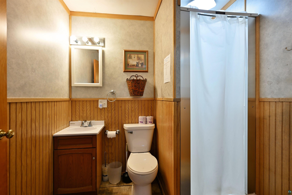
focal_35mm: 16
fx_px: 130
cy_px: 98
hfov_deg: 96.7
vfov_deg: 73.7
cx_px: 146
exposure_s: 1/25
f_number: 5.6
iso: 250
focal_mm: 16
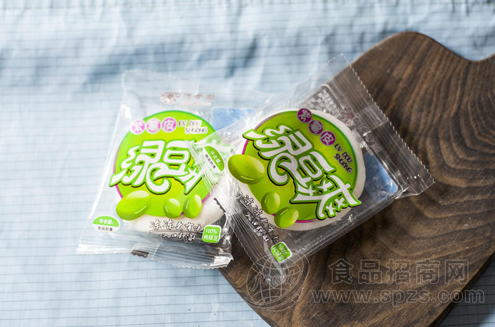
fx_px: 1029
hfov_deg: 27.1
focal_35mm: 75
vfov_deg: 18.1
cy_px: 164
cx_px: 248
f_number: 2.5
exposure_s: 1/125
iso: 100
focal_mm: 50
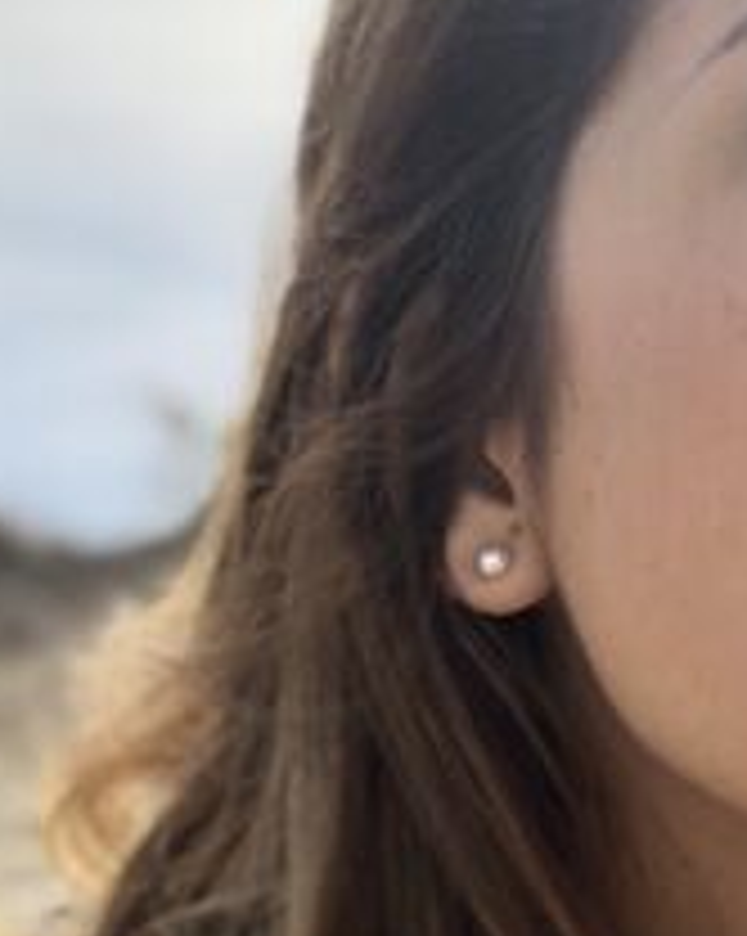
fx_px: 2629
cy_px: 542
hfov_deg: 15.2
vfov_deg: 20.2
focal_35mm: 95
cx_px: 1035
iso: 20
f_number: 2.2
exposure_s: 1/833
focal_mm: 2.87
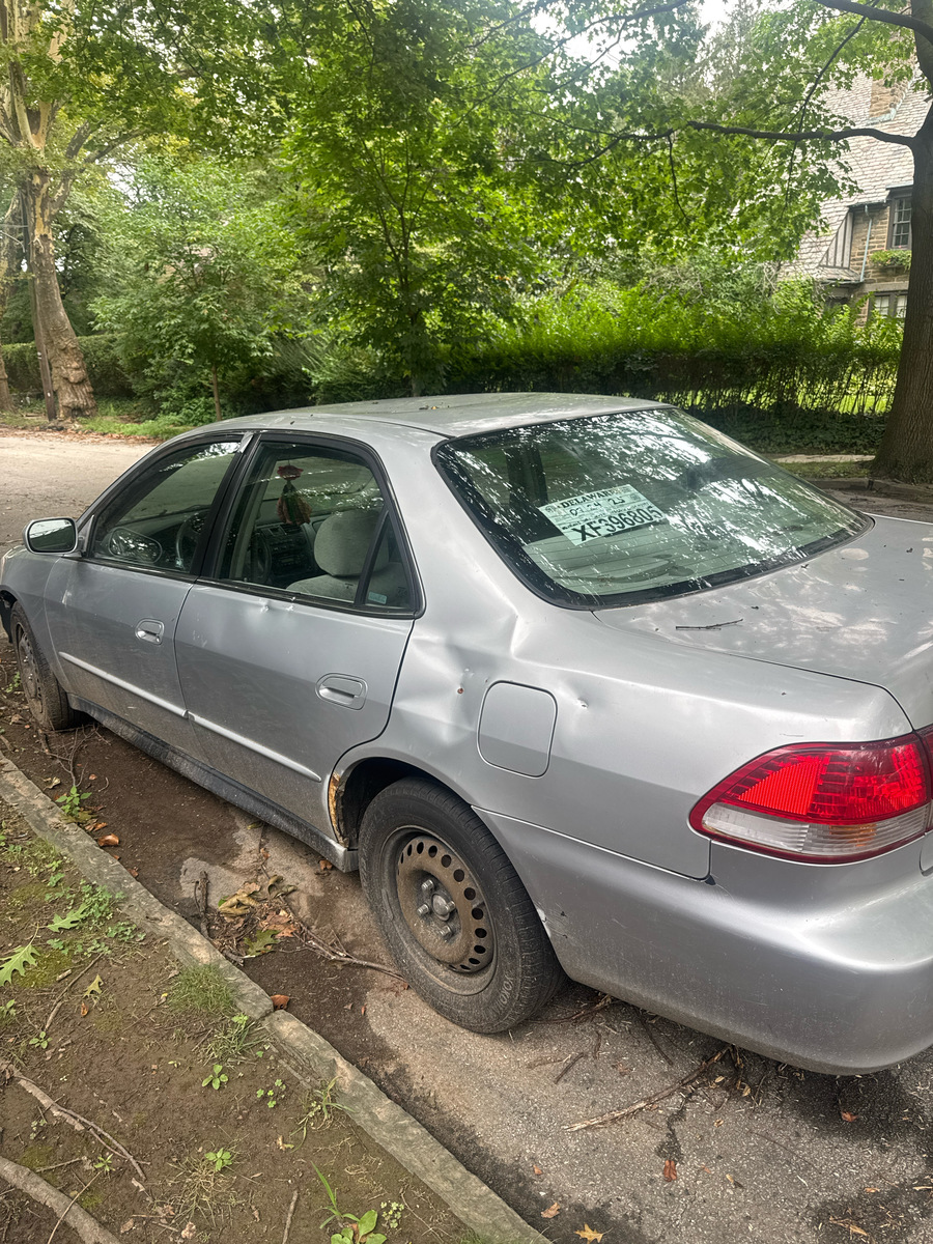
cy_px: 622
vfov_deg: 71.6
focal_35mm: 24
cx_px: 466
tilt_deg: -17.9
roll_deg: +2.4
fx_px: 862
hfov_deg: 56.8
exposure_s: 1/195
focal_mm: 6.76
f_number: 1.78
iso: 64
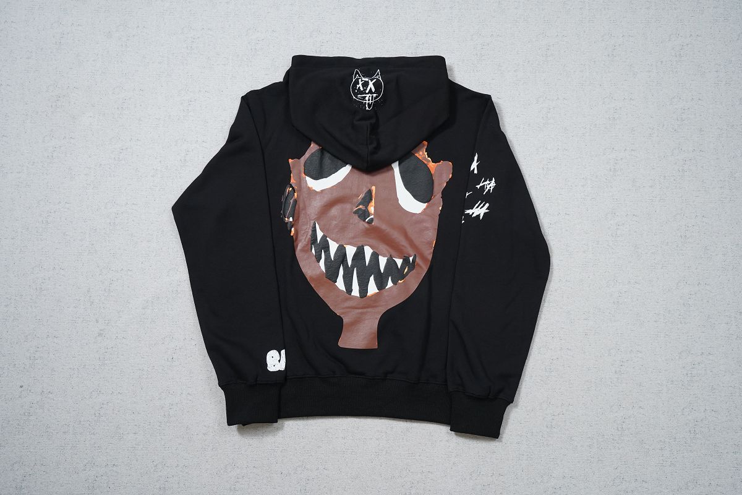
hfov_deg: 54.4
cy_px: 248
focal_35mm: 35
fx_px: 721
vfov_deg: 37.9
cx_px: 371
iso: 1600
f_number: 10
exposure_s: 1/100
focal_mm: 35
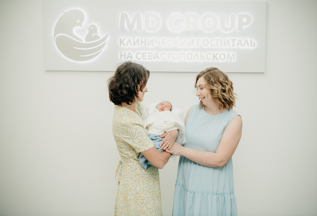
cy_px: 104
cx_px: 168
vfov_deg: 30.7
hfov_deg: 43.9
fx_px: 393
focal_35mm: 44
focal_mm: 42
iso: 160
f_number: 3.5
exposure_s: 1/160
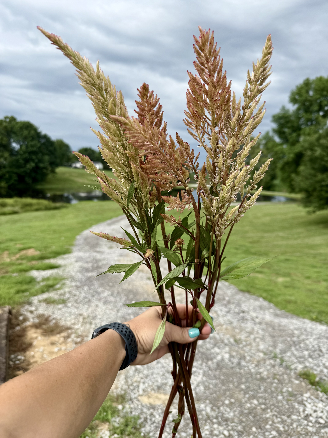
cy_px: 219
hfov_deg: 56.8
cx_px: 164
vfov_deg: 71.6
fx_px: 303
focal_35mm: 24
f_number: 1.78
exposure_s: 1/2370
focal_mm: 6.76
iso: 80
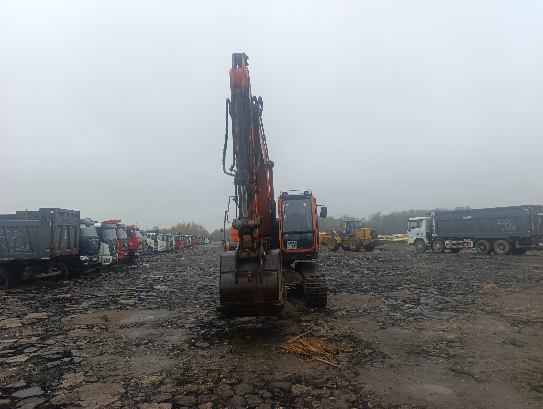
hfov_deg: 73.8
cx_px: 272
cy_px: 204
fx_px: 361
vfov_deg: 59.0
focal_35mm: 23
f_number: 1.6
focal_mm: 6.14
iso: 64
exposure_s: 1/100
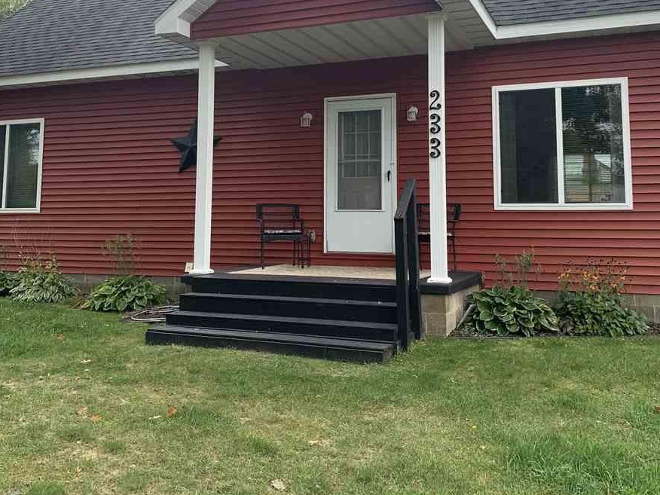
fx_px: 725
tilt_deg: +7.2
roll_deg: -2.1
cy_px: 153
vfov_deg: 37.2
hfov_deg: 48.9
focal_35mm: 38
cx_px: 298
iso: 25
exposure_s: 1/351
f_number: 1.8
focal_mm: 4.25
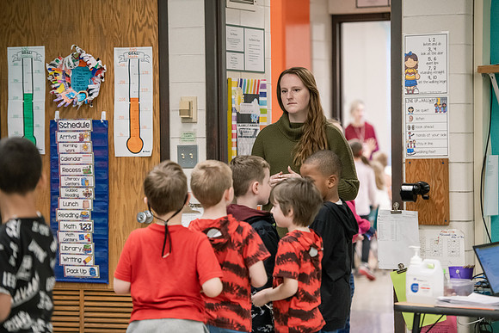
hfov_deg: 15.2
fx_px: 1872
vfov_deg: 10.2
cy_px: 166
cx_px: 250
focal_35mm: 135
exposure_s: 1/200
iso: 3200
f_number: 3.2
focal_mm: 135
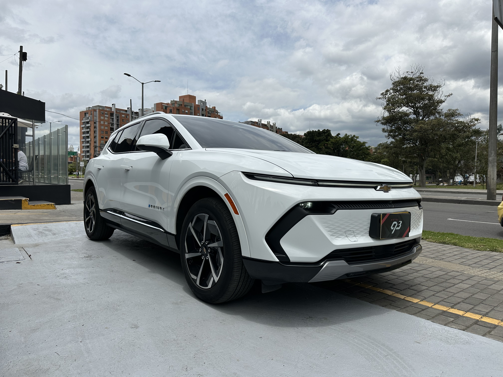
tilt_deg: -2.2
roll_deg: -0.6
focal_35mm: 24
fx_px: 349
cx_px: 252
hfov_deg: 71.6
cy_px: 188
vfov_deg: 56.8
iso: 80
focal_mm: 6.86
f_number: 1.78
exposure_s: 1/9709
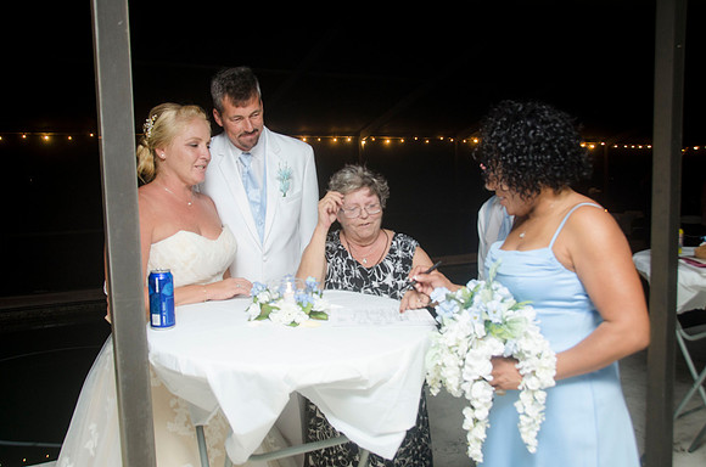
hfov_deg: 62.0
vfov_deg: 43.4
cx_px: 353
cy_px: 234
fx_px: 587
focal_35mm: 30
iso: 400
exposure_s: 1/60
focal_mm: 20
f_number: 5.6
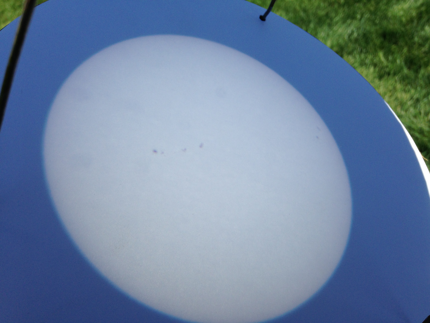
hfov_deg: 55.4
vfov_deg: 42.9
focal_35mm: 33
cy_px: 162
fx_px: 410
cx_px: 215
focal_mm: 4.12
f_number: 2.4
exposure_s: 1/1869
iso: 50
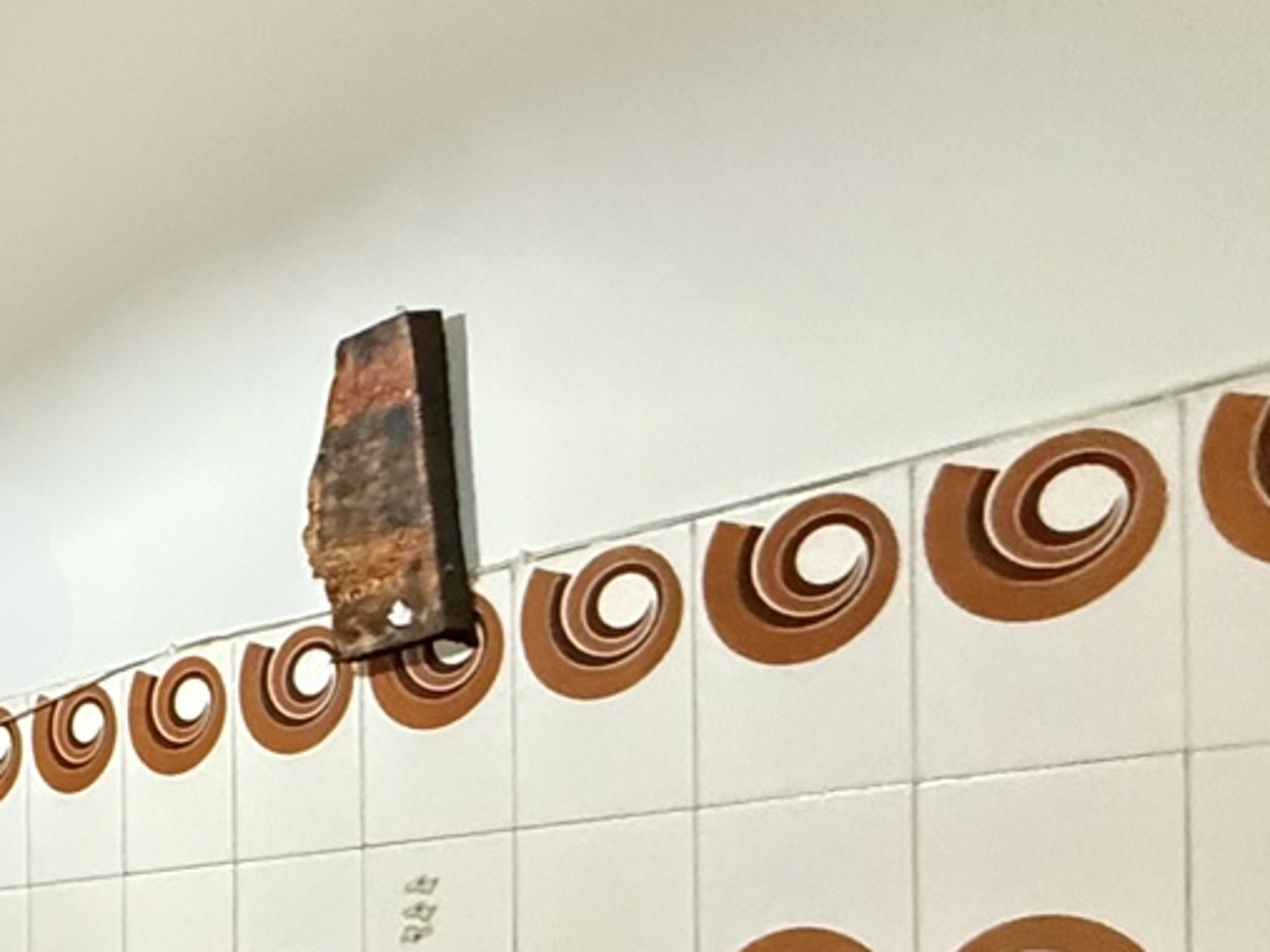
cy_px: 1035
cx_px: -827
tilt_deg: +0.3
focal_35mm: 53
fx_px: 1944
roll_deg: -0.6
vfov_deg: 25.6
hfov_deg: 24.1
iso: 640
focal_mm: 2.22
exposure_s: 1/60
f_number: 2.2
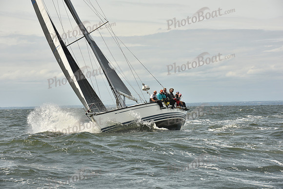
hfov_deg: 15.2
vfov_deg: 10.2
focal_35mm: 135
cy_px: 94
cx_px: 142
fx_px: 1061
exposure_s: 1/800
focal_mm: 135
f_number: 10
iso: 250
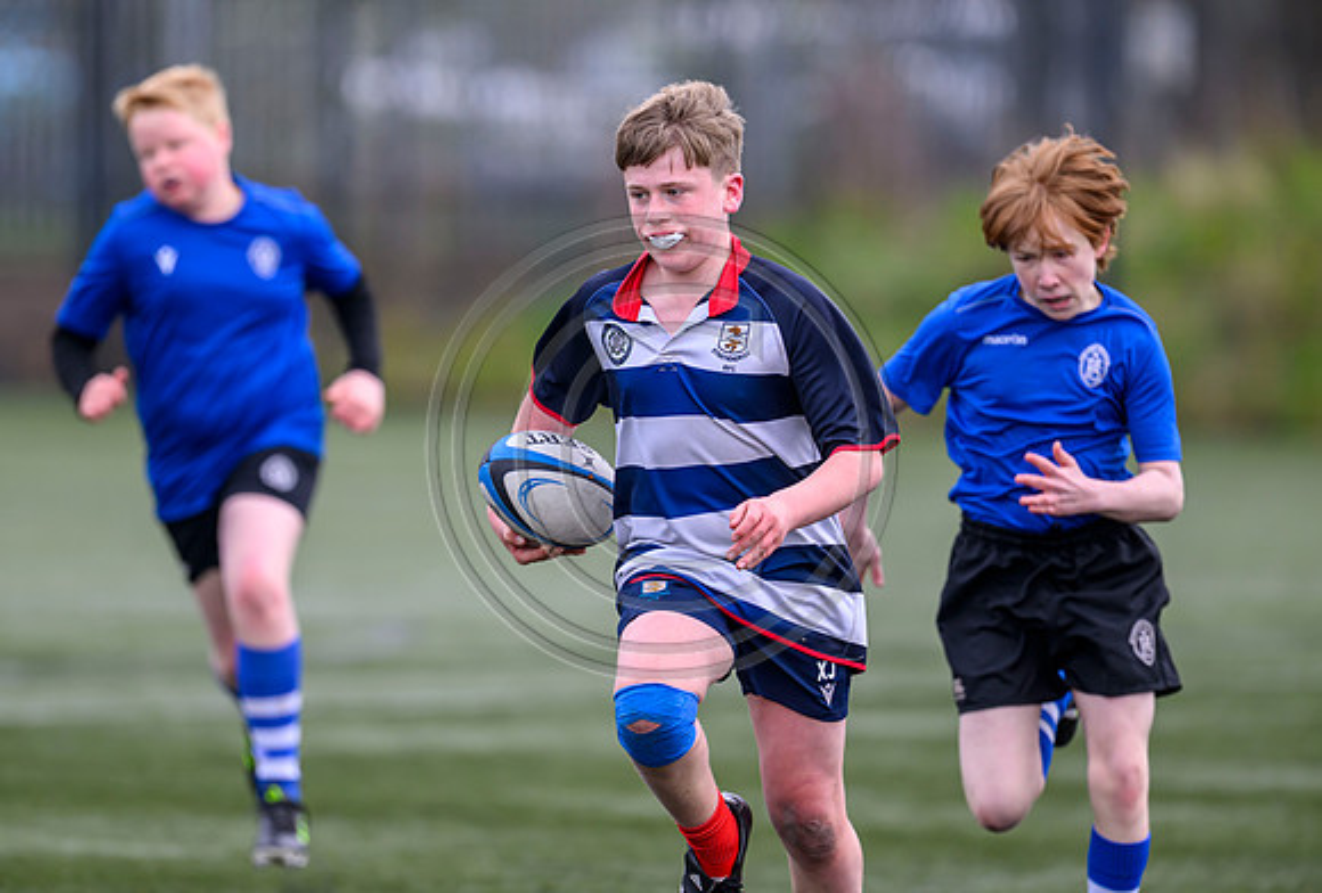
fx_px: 16395
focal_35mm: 445
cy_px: 402
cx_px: 662
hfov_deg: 4.6
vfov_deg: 3.1
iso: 500
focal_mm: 400
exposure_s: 1/1600
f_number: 3.5
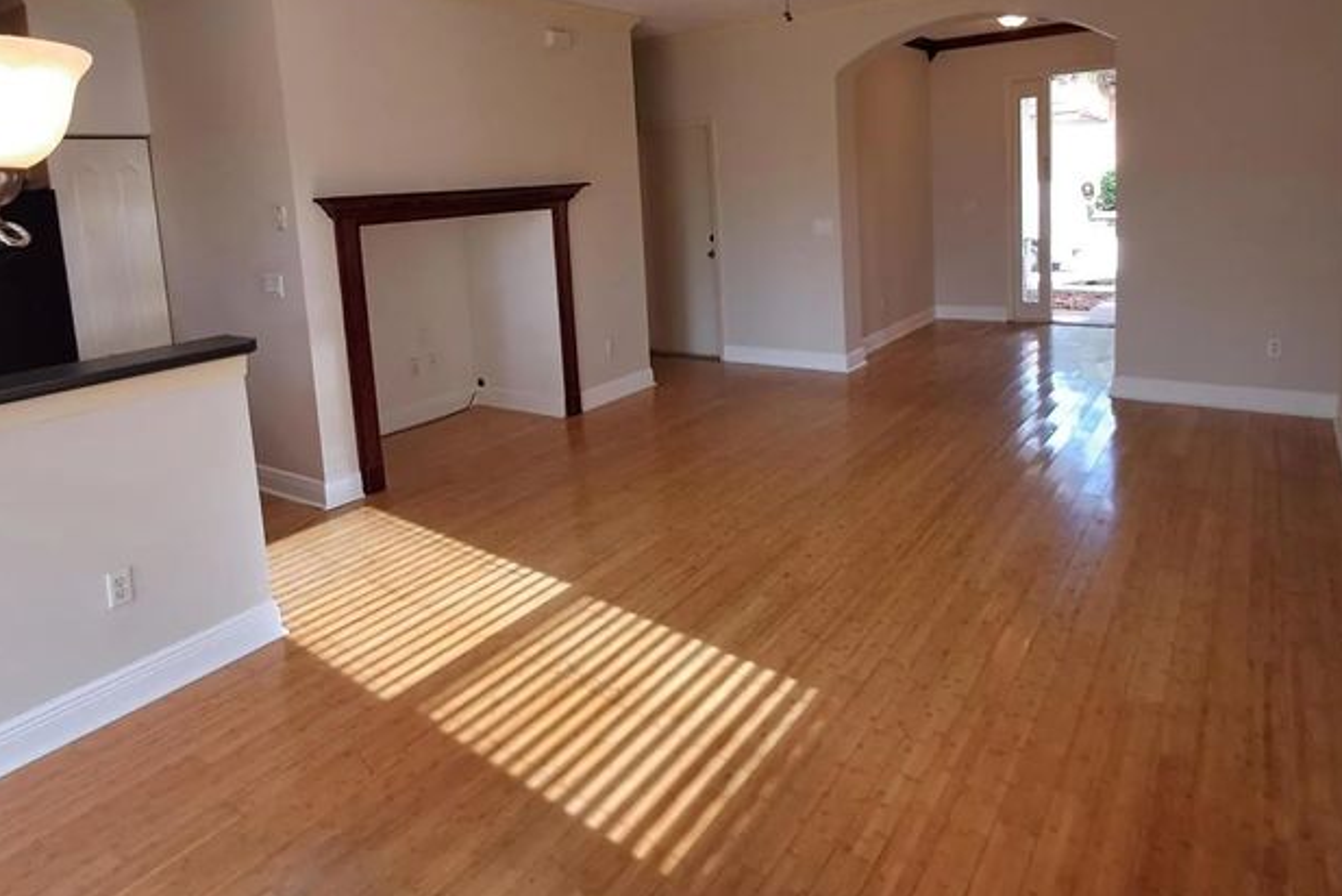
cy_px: 282
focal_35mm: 23
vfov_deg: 53.8
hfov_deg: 76.1
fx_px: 858
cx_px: 655
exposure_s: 1/40
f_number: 2.2
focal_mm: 1.64
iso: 50
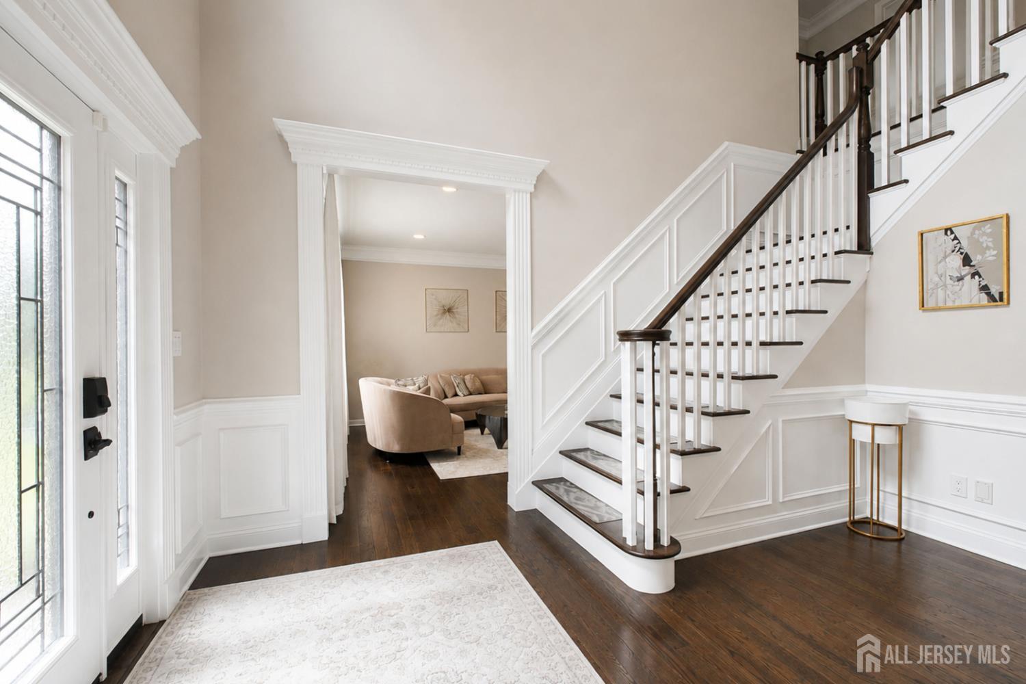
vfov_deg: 77.3
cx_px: 513
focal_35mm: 15
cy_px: 342
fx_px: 427
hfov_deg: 100.4
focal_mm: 10
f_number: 10
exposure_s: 1/125
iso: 1250
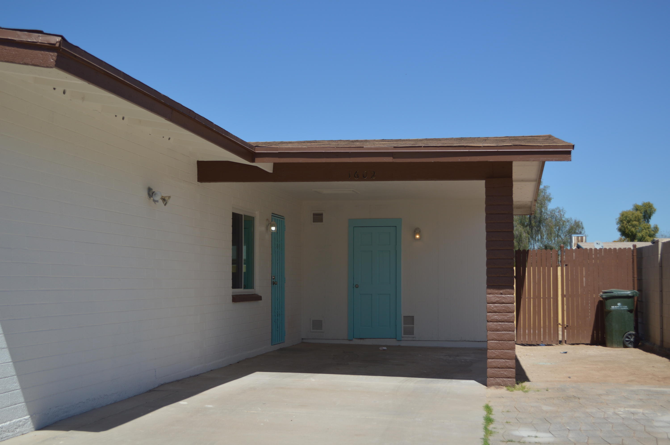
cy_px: 222
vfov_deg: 28.0
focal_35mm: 48
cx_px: 335
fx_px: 892
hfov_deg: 41.1
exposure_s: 1/1000
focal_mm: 32
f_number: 4.8
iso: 100
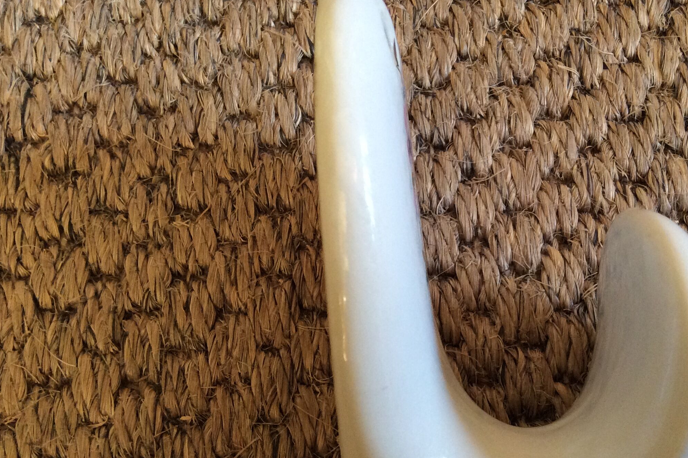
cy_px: 285
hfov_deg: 45.3
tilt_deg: -74.4
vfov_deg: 31.1
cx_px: 403
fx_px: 822
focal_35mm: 43
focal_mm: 3.3
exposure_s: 1/25
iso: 160
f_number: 2.4
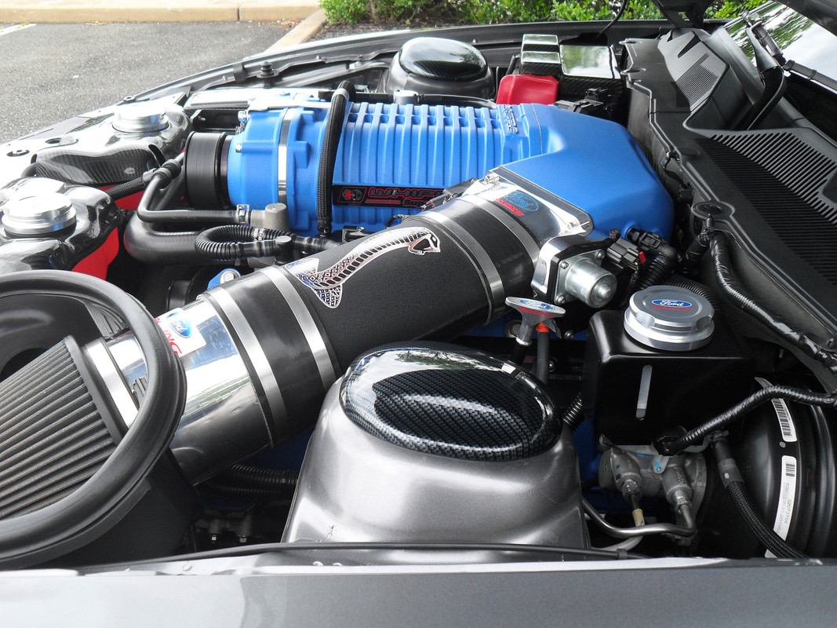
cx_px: 418
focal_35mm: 35
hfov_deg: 52.6
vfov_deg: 40.7
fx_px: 846
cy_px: 314
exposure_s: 1/180
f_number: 2.8
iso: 100
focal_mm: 6.2
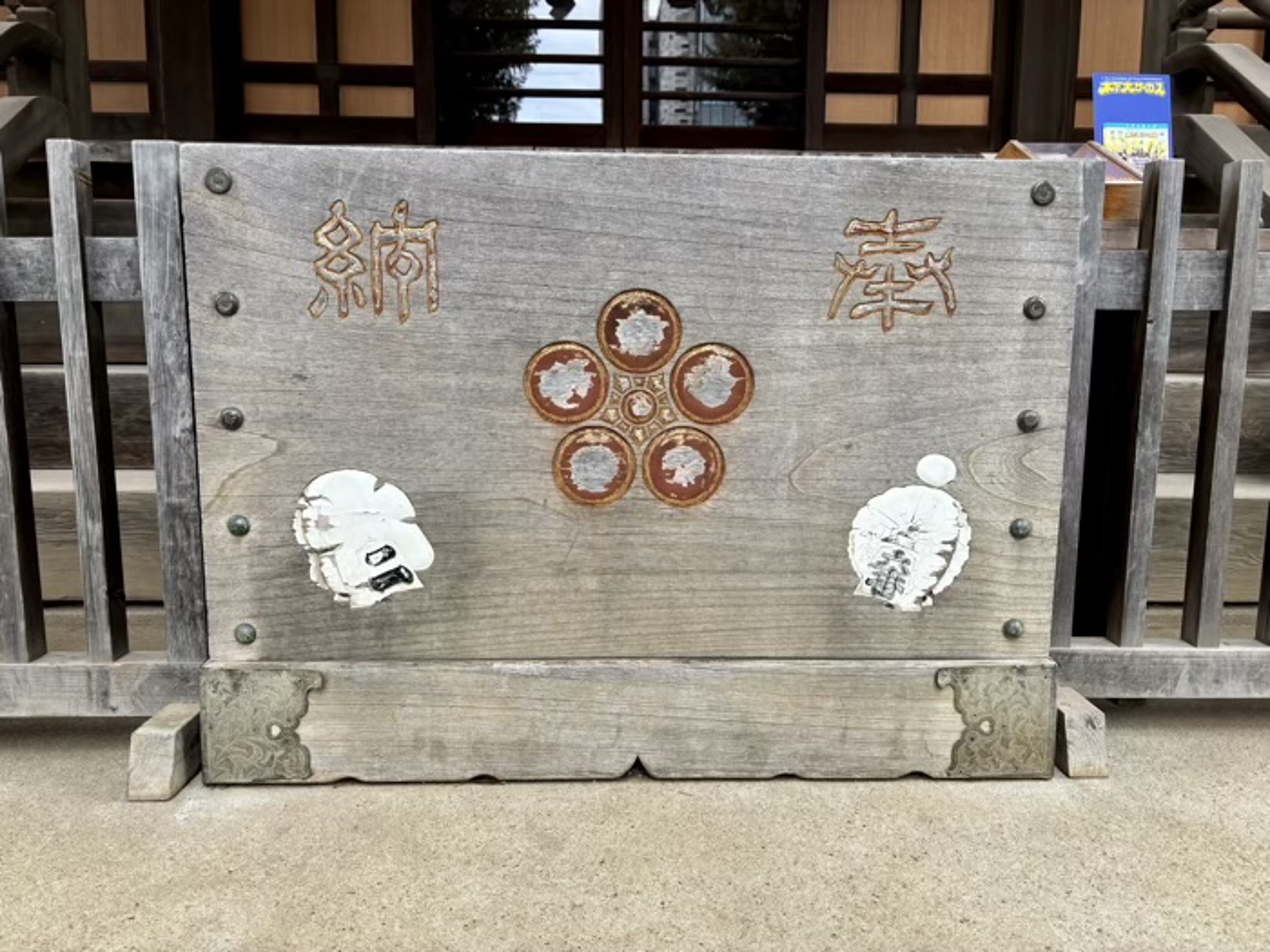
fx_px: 954
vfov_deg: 53.1
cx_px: 635
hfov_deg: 67.3
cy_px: 476
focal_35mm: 26
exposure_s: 1/183
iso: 40
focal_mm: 5.96
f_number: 1.6
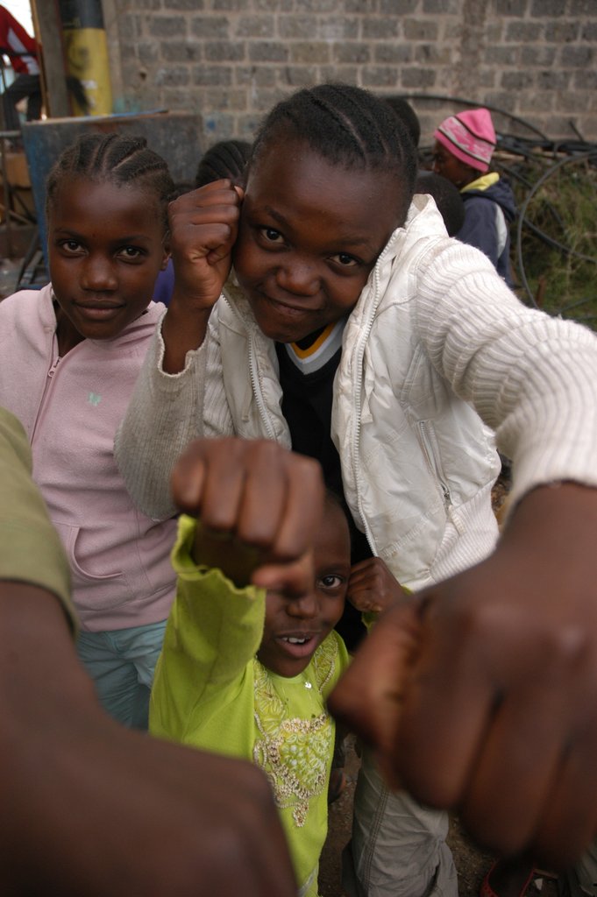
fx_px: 673
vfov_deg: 67.4
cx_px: 298
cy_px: 448
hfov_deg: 47.9
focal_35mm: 27
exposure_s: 1/500
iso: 400
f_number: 3.5
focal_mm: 18
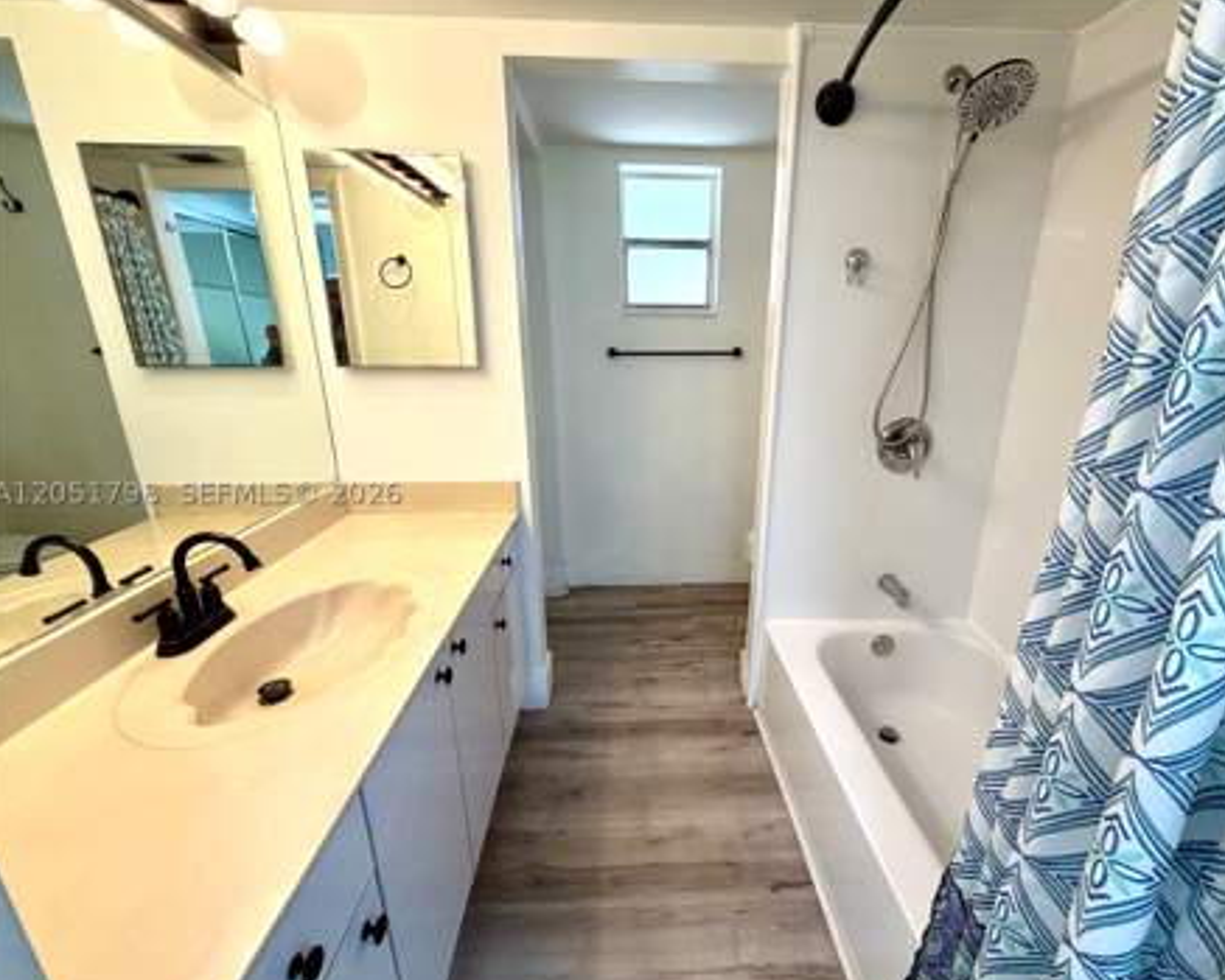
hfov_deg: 96.6
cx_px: 659
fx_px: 544
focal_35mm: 15
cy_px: 493
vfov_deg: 84.1
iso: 200
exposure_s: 1/120
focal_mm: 2.22
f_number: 2.2
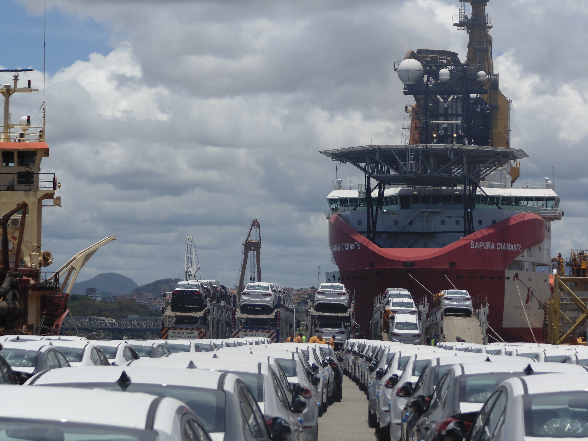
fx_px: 2242
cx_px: 294
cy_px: 220
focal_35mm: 132
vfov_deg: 11.2
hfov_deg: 14.9
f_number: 13.7
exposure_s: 1/125
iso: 80
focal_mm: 23.6
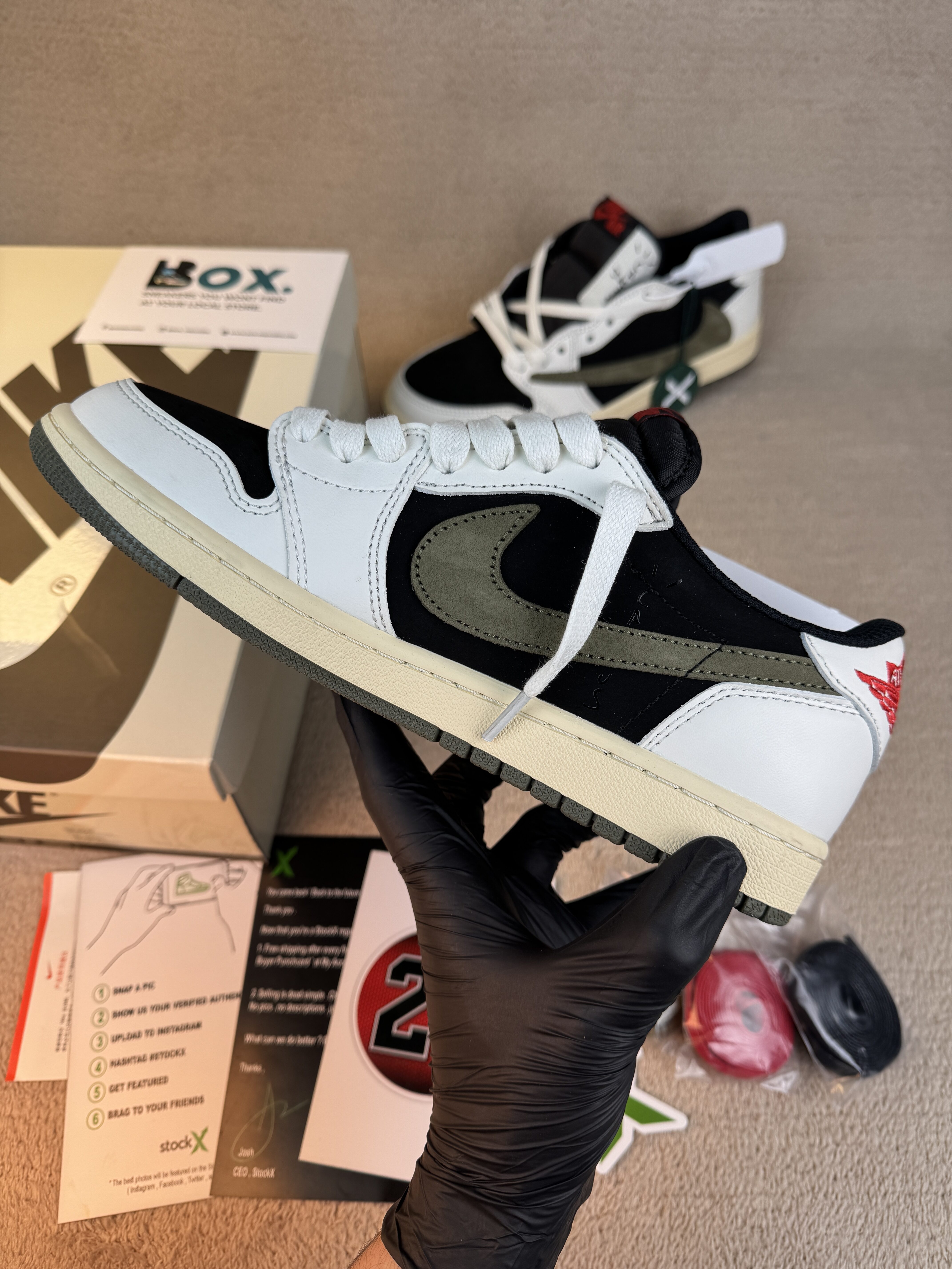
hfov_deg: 56.8
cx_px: 476
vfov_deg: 71.6
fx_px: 880
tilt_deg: -54.6
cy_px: 634
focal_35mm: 24
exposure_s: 1/966
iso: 80
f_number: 1.78
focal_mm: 6.76
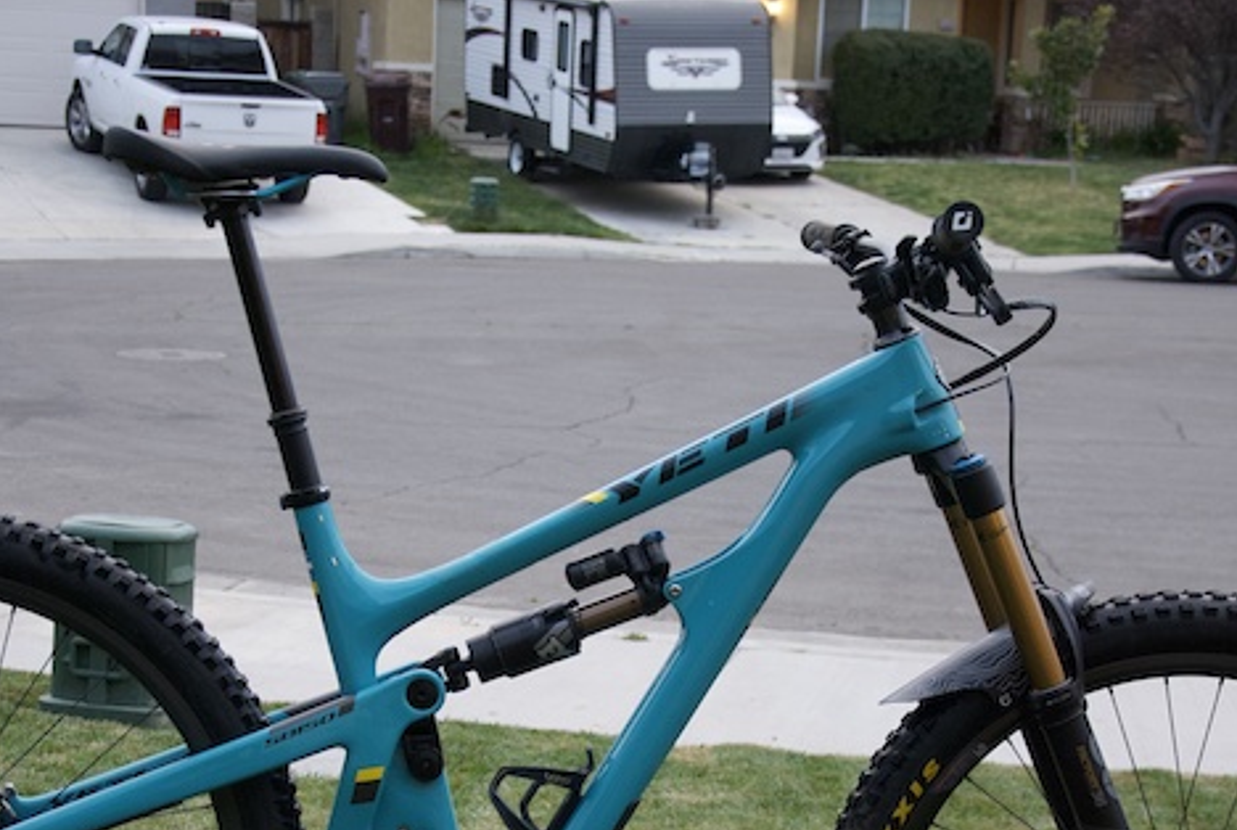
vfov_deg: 16.6
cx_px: 560
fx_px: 2823
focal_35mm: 82
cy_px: 661
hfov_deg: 24.7
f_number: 4.2
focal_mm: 32
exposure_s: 1/20
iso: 400
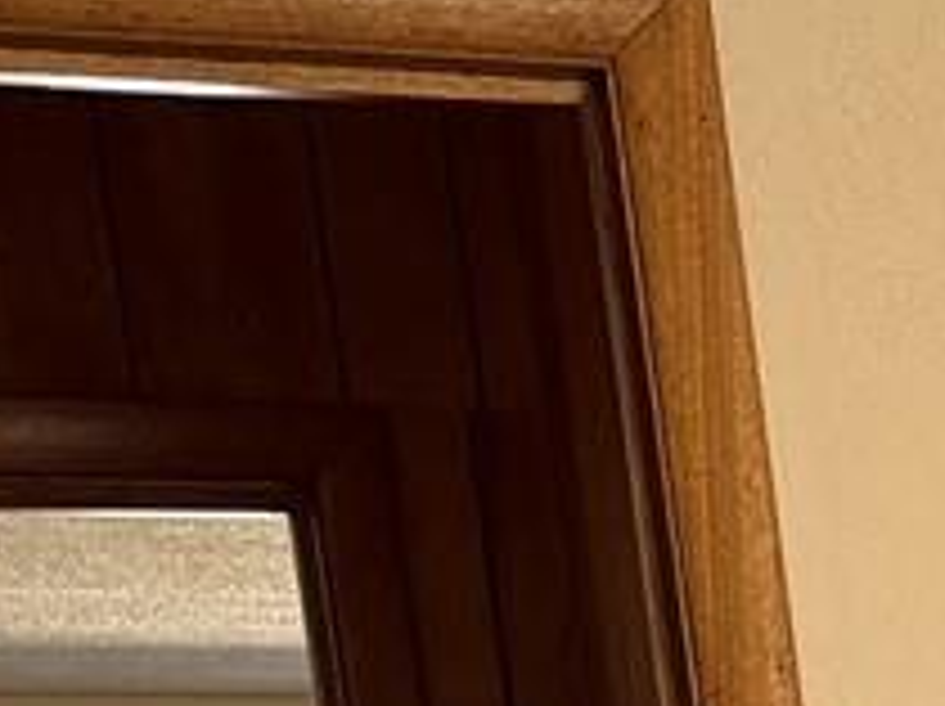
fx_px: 4990
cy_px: 2316
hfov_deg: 9.2
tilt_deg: -11.5
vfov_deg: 7.0
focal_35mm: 183
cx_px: 2606
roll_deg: +3.8
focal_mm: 6.76
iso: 160
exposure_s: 1/60
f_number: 1.78
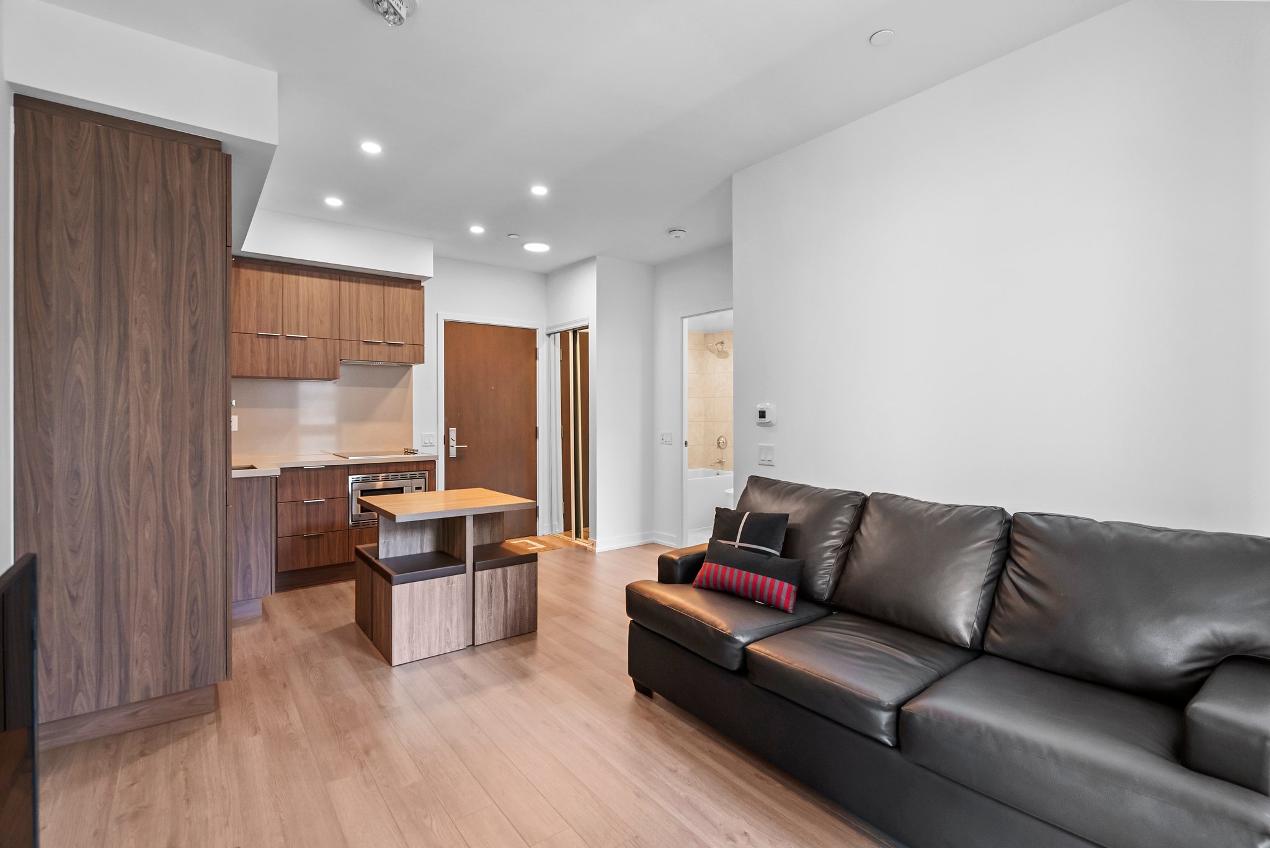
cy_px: 424
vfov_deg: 73.8
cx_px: 635
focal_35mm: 16
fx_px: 565
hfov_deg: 96.7
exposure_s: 1/25
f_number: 5.6
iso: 1600
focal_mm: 16
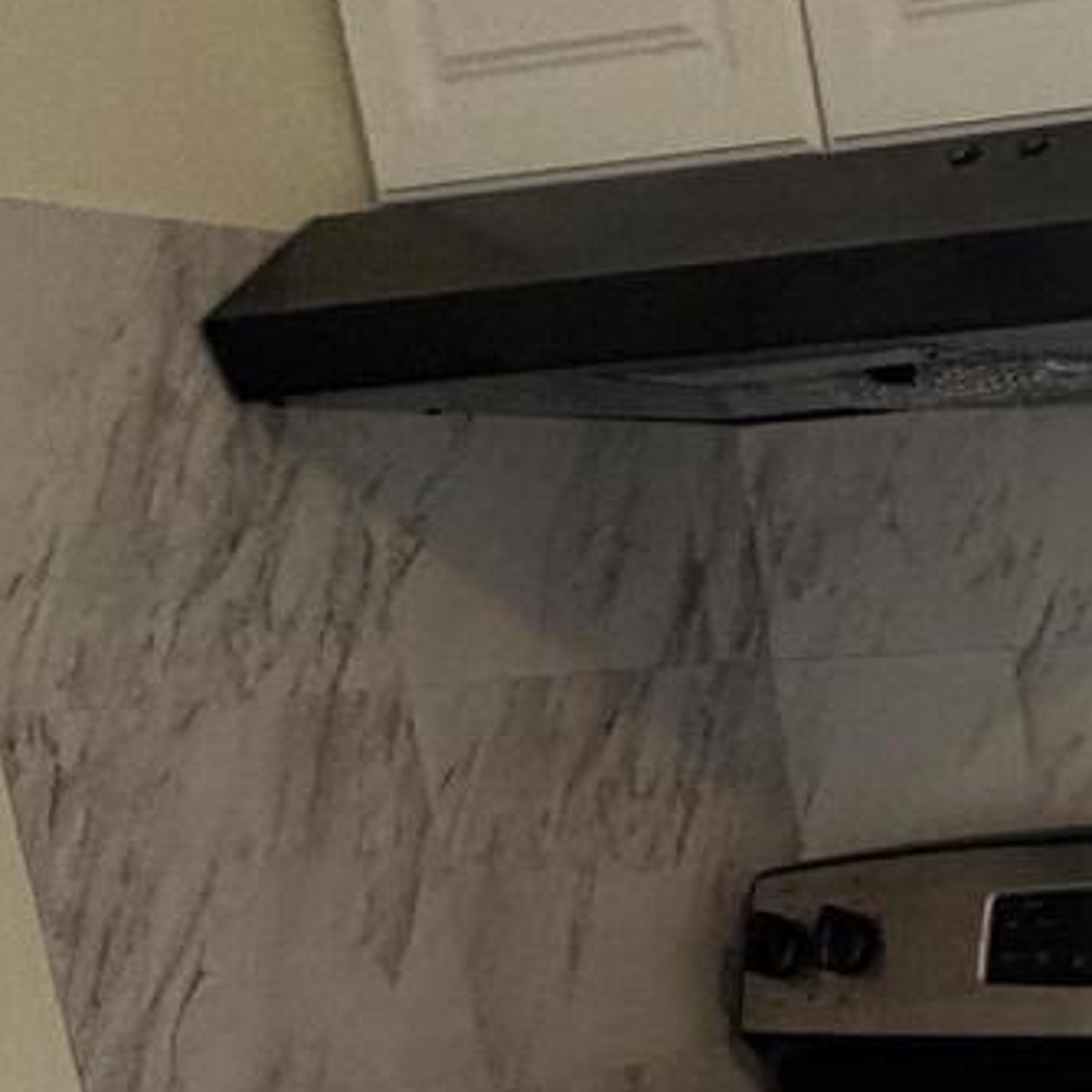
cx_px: 1978
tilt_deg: -14.8
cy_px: 1285
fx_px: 2641
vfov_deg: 21.8
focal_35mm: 74
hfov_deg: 18.3
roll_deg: +3.4
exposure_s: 1/101
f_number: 2.2
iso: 50
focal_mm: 2.22
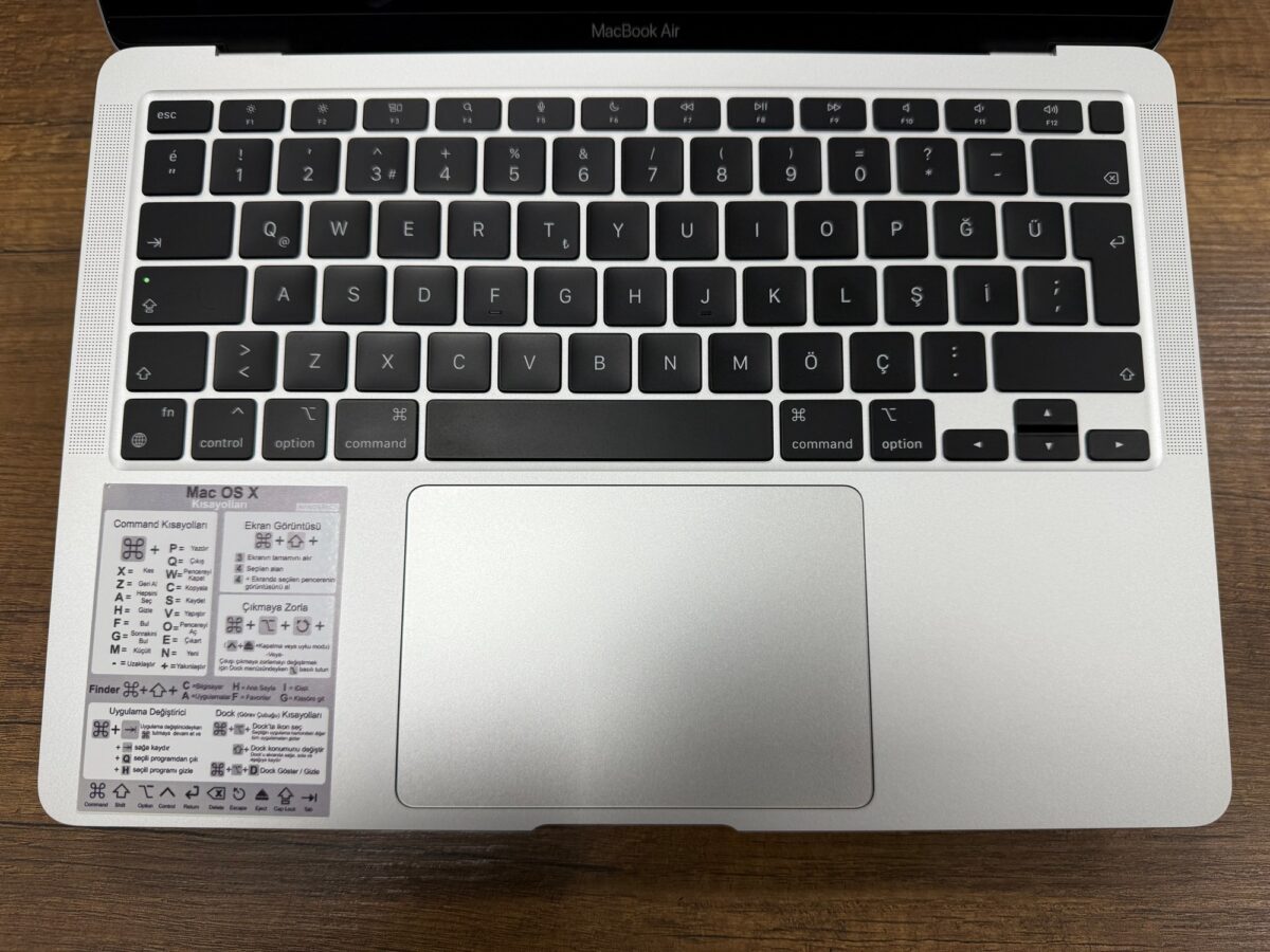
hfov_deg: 71.6
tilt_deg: -68.3
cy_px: 476
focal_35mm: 24
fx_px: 881
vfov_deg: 56.8
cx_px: 635
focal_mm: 6.76
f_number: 1.78
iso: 64
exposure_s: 1/100
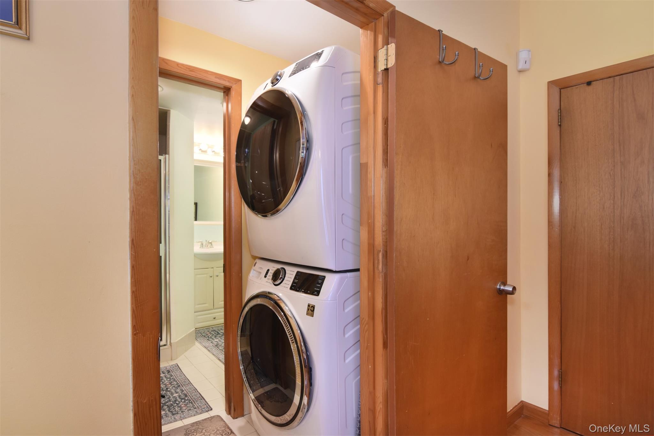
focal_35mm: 16
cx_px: 327
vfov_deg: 72.0
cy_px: 218
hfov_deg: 95.0
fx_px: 300
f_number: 7.1
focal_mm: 11
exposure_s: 1/40
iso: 640
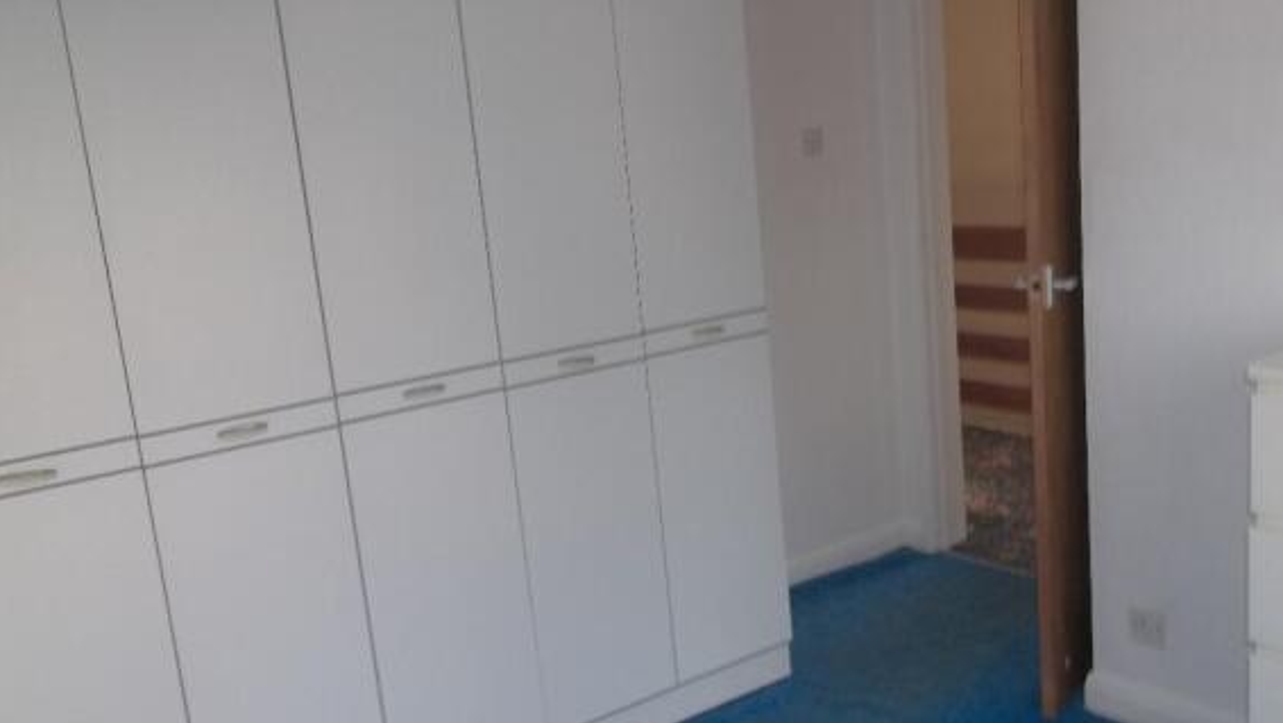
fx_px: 1259
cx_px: 656
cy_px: 384
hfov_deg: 54.0
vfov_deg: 32.0
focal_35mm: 37
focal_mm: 5.9
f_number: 3.3
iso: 80
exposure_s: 1/30
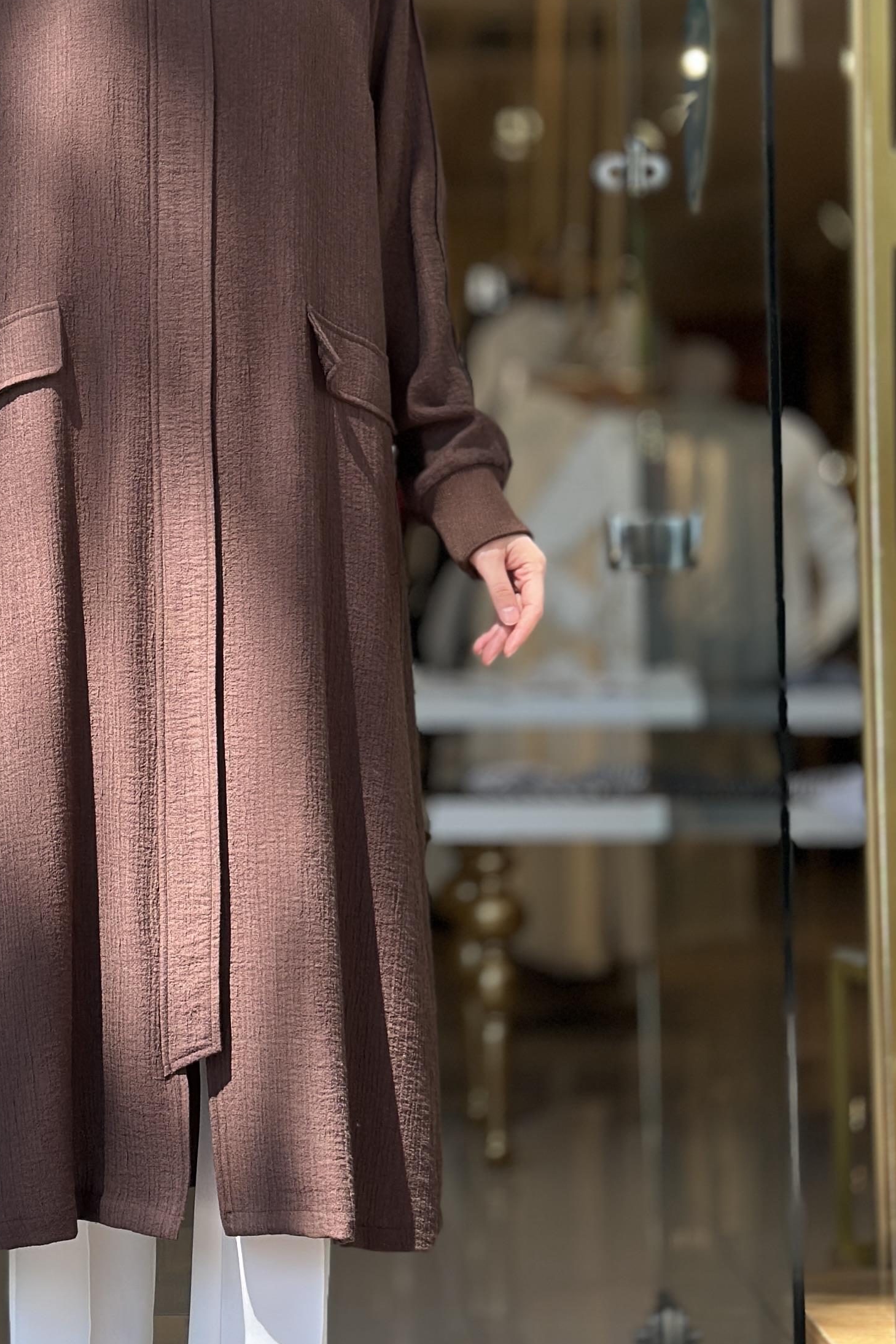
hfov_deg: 14.8
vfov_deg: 22.0
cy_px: 444
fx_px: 3434
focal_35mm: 92
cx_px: 174
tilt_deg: +4.6
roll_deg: -0.4
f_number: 1.78
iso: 80
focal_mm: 6.86
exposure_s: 1/377
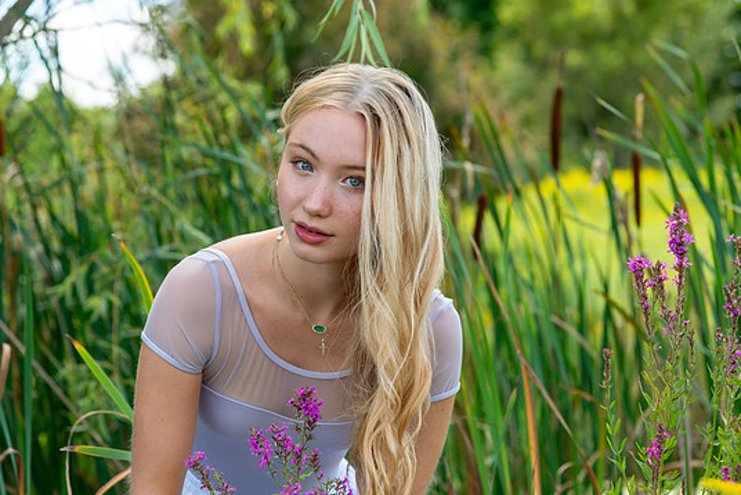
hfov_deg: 17.2
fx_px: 2451
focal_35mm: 119
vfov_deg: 11.5
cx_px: 394
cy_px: 263
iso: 160
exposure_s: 1/320
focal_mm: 110
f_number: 6.3
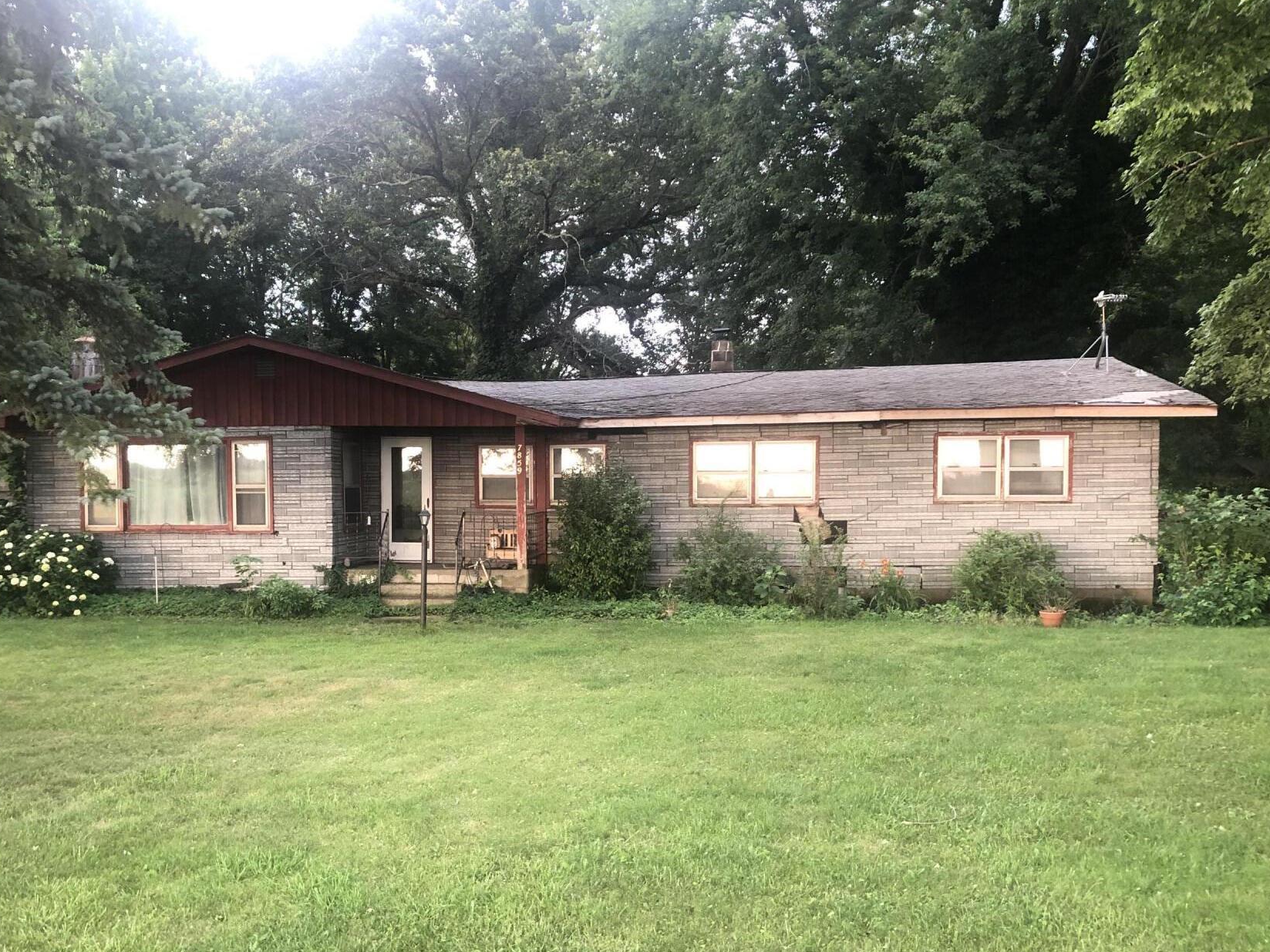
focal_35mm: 34
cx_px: 538
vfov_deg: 41.7
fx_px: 1247
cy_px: 535
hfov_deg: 53.7
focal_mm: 3.99
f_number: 1.8
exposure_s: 1/15
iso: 40
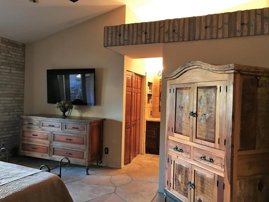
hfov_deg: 63.4
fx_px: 218
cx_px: 134
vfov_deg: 49.7
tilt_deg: -1.5
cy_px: 101
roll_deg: -1.2
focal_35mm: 28
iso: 80
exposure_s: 1/6
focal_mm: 3.99
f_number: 1.8
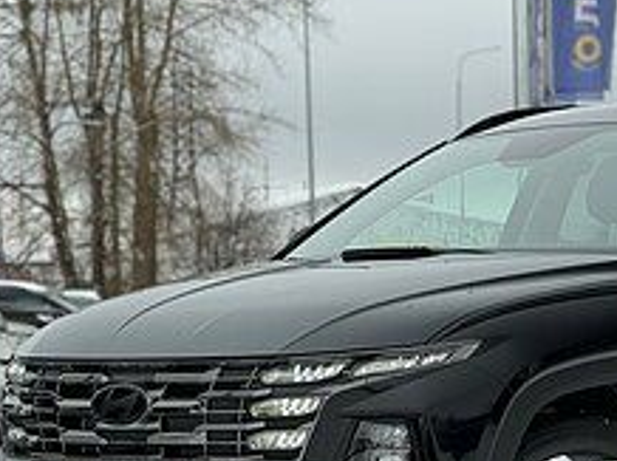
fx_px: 3454
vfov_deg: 7.6
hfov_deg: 10.1
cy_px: 354
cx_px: 609
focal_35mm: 194
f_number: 2.8
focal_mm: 9
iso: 25
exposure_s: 1/166
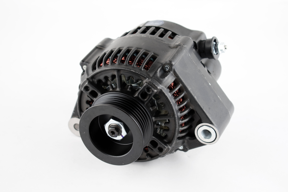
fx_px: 660
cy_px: 96
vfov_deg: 16.6
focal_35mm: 82
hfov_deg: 24.6
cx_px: 144
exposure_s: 1/25
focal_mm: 55
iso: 100
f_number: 5.6
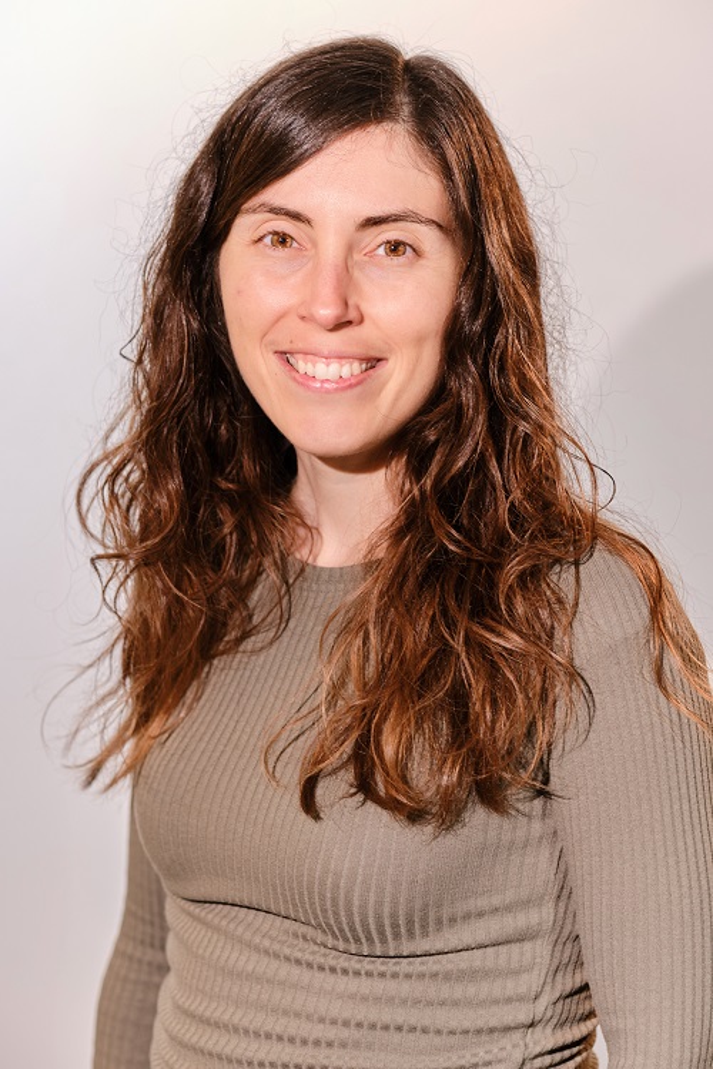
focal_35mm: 135
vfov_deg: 15.2
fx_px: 4010
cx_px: 356
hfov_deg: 10.2
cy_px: 534
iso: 400
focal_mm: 90
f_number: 2.8
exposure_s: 1/100
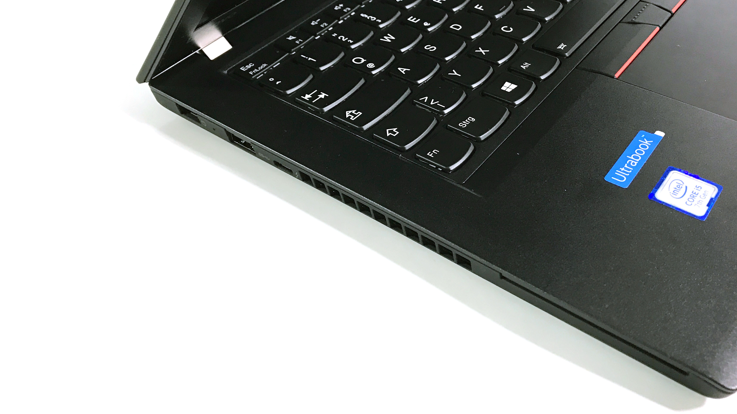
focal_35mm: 36
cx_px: 420
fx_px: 704
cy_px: 143
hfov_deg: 55.1
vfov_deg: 32.6
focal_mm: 3.99
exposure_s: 1/20
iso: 32
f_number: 1.8
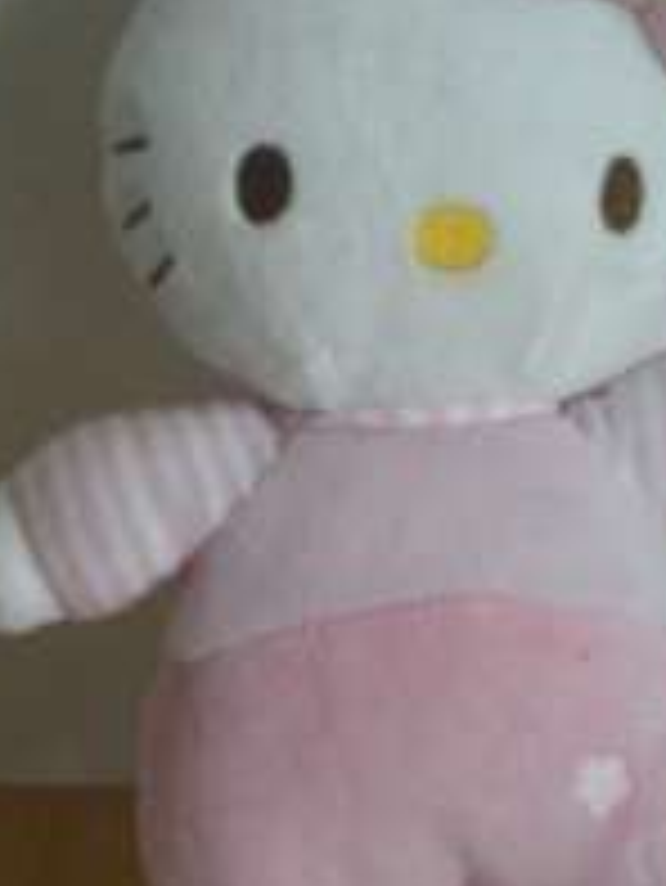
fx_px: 1922
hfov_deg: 19.6
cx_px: 382
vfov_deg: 25.9
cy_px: 567
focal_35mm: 75
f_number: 3.1
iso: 200
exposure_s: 1/37.4
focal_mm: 6.3
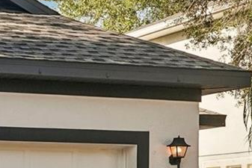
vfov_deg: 8.1
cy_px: 231
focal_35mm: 166
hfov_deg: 11.9
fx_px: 1162
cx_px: -98
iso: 400
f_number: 8
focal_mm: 35
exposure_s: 1/320
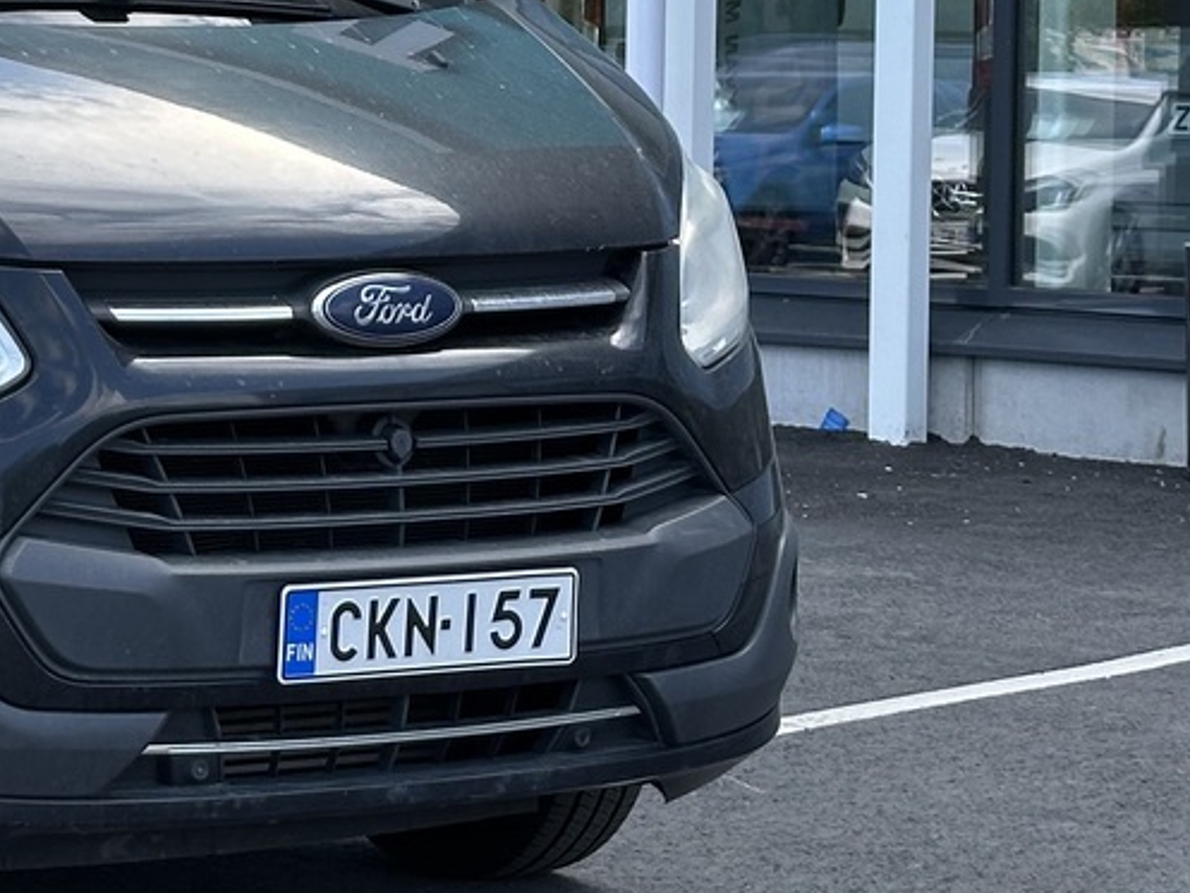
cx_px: -311
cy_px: 72
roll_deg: -1.2
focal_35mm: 139
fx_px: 4780
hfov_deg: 13.7
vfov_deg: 10.6
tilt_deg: +0.4
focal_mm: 6.86
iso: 64
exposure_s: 1/604
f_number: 1.78
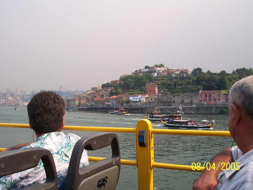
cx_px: 126
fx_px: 278
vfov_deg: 37.7
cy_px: 95
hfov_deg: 49.0
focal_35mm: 38
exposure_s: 1/350
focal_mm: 8
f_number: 4.8
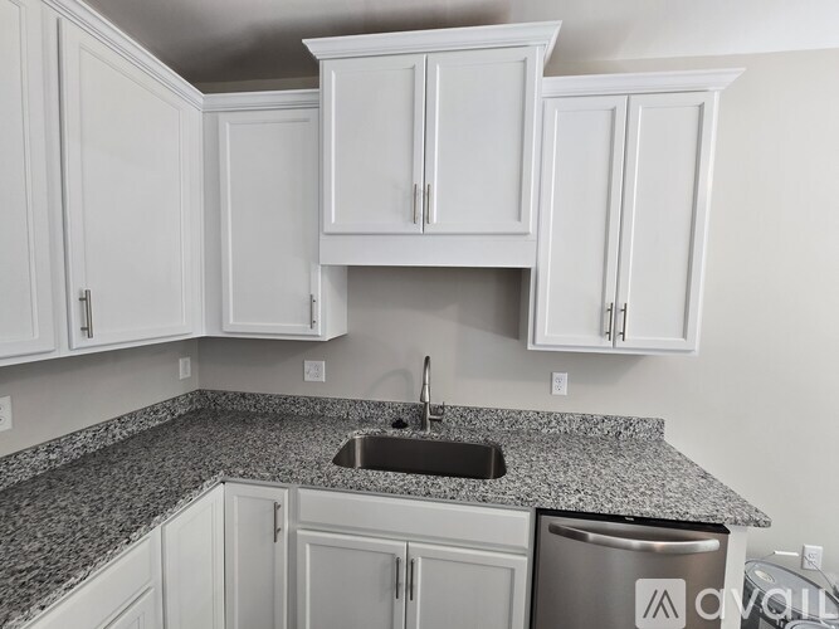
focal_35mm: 13
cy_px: 314
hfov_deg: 106.2
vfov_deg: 89.9
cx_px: 420
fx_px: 315
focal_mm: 2.2
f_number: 2.2
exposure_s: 1/60
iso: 125
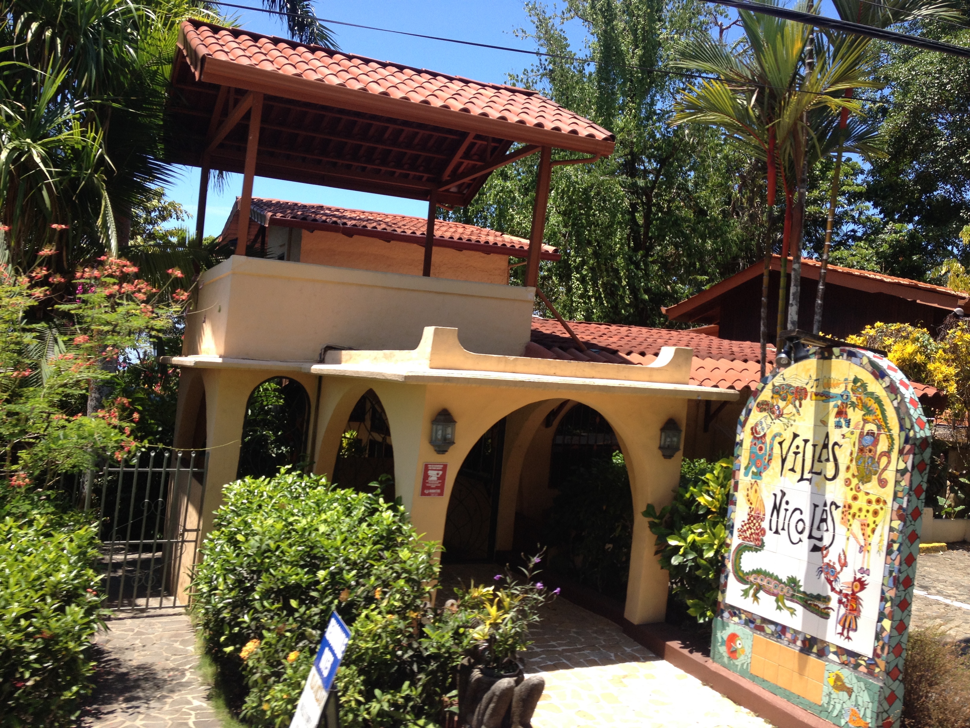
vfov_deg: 40.7
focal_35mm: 35
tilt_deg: -5.6
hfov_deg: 52.6
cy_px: 364
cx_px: 485
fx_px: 981
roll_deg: -6.8
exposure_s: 1/778
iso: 50
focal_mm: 4.28
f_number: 2.4
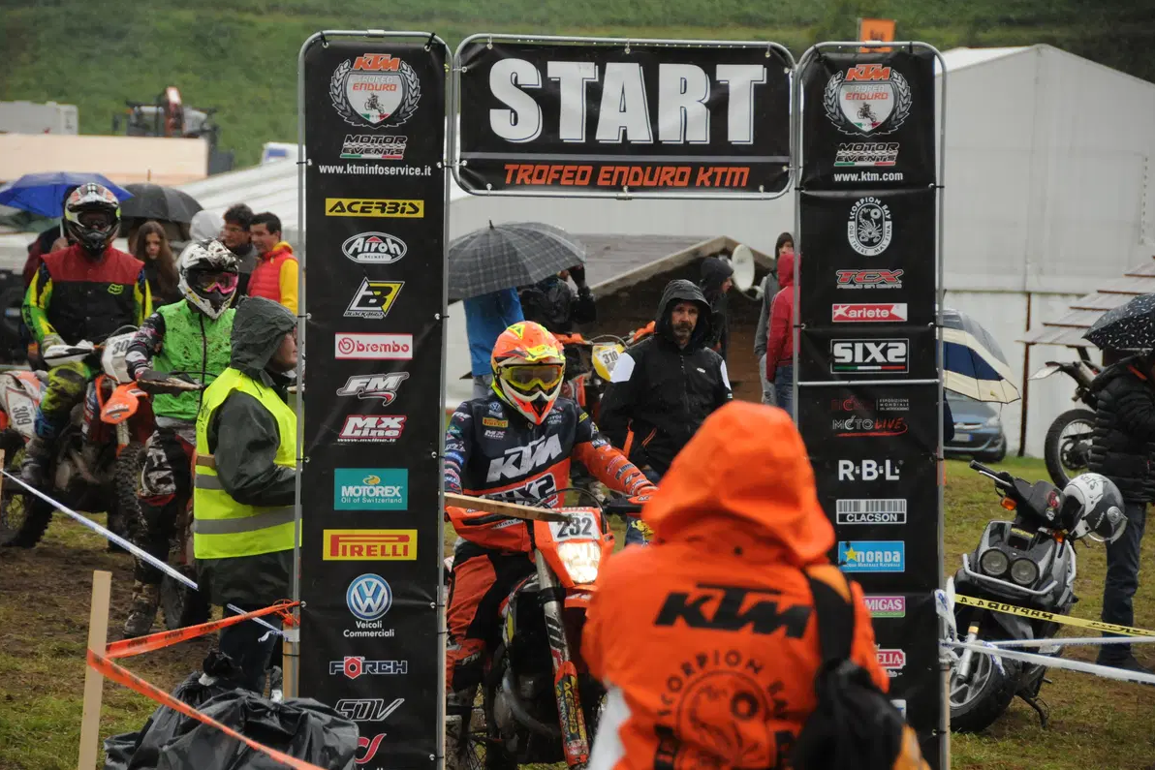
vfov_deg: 7.6
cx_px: 579
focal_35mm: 181
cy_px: 385
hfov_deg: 11.4
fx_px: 5807
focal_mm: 120
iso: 800
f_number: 5.3
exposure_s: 1/800
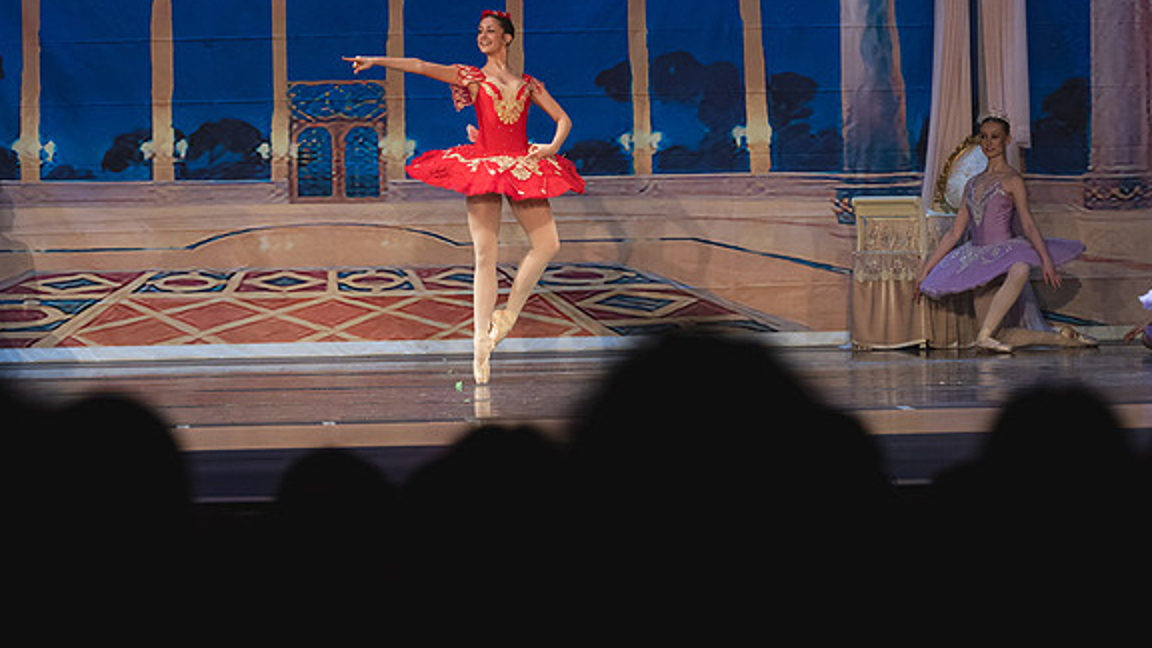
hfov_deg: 11.2
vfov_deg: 6.3
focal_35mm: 193
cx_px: 574
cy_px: 310
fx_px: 5895
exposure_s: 1/320
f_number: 4
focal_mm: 122
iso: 2200
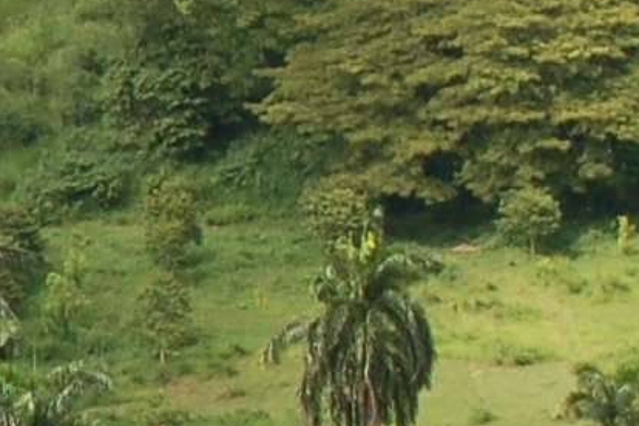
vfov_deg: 3.5
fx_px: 6957
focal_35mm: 392
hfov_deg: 5.0
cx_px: -1113
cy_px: 39
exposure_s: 1/250
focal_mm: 36
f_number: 8
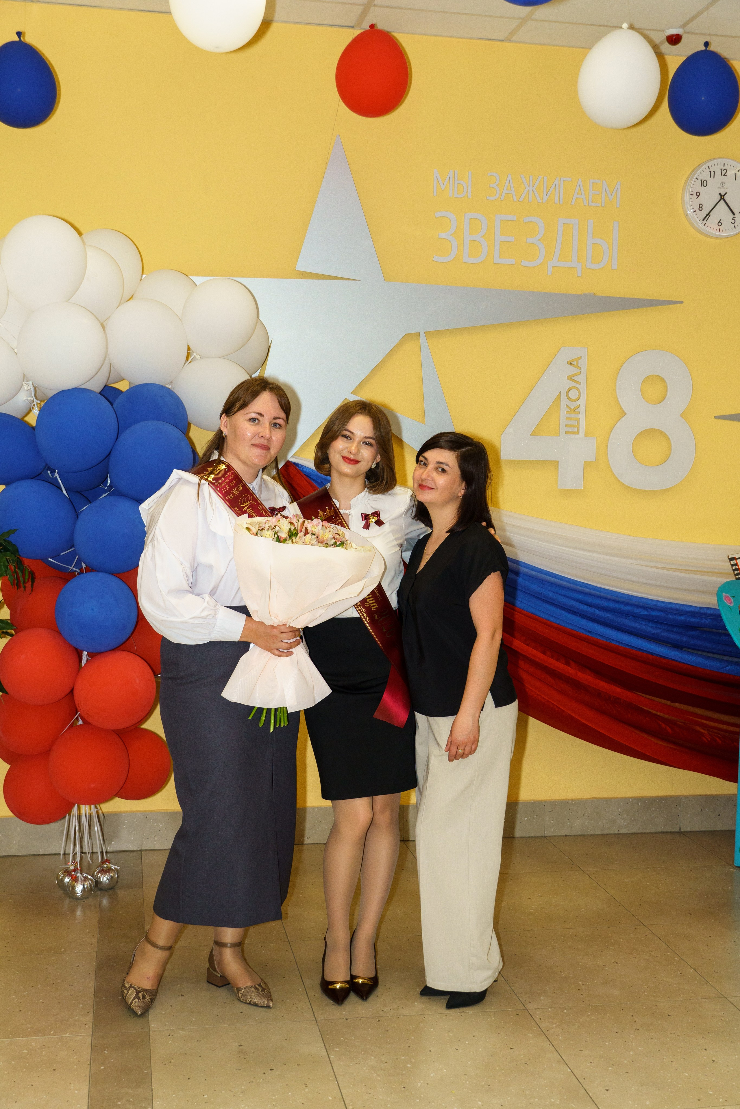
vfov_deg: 45.0
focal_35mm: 44
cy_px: 554
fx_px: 1341
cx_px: 370
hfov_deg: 30.8
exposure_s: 1/125
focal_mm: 29
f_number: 5
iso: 400
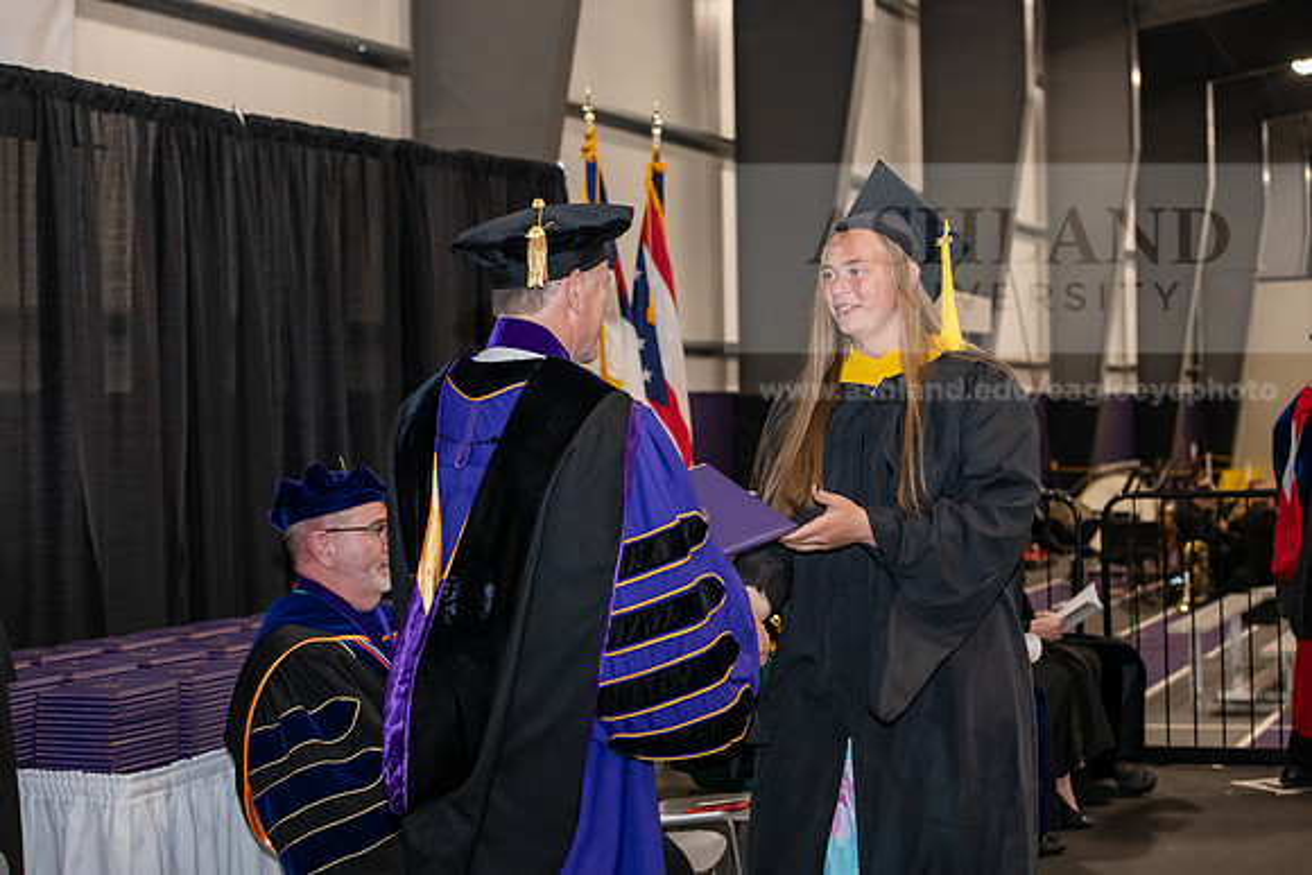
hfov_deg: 28.8
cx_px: 656
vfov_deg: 19.5
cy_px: 438
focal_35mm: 70
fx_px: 2552
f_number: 5
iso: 2500
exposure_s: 1/200
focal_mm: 70
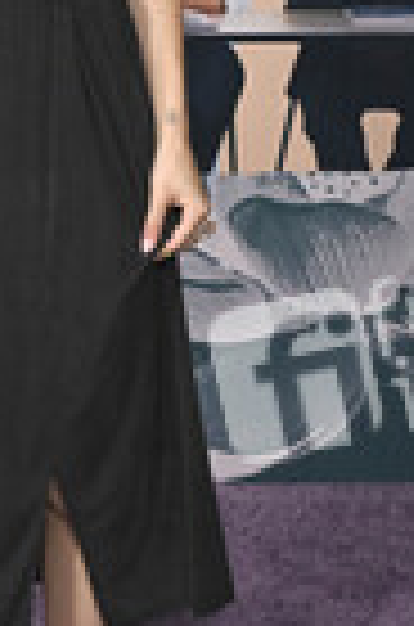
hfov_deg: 11.5
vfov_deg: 17.3
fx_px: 2046
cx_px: 32
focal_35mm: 118
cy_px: 131
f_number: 6.3
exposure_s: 1/250
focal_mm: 41
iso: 1250
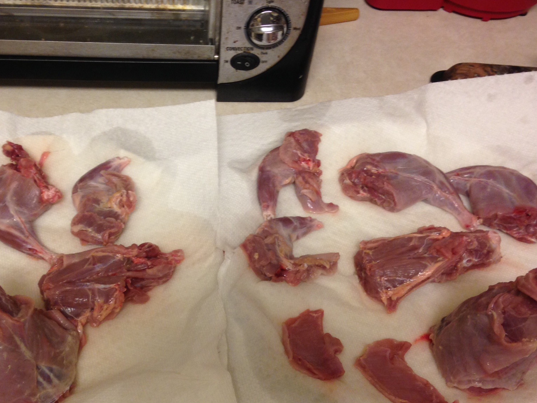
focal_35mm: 44
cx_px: 213
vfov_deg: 32.7
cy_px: 260
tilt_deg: -54.6
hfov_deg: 42.7
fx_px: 683
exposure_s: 1/20
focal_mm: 4.12
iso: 80
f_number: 2.4
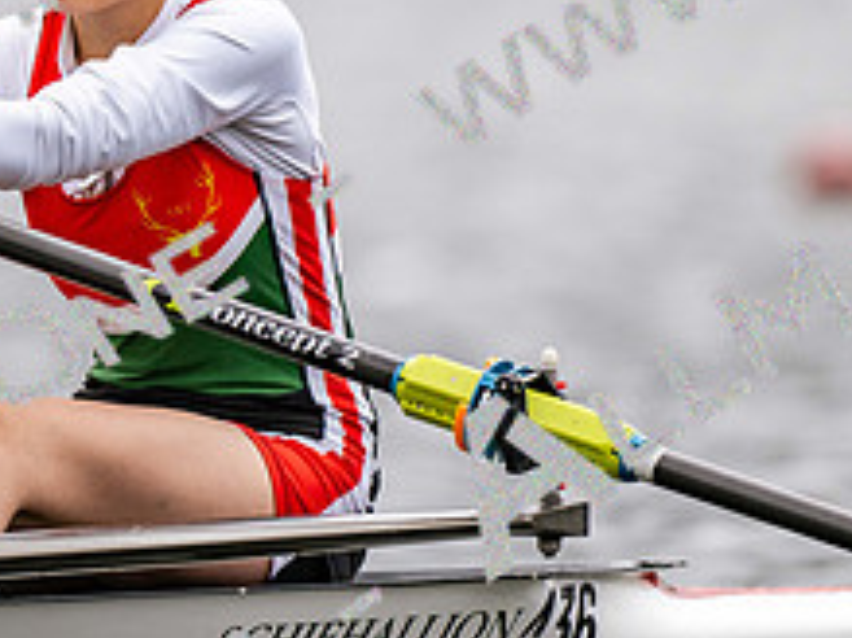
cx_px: 132
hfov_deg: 1.3
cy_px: 212
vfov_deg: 1.0
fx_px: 37637
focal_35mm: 1530
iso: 280
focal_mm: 600
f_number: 4
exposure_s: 1/2500
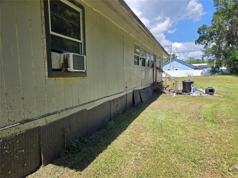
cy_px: 89
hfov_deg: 73.9
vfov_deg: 58.9
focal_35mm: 23
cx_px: 119
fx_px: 158
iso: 25
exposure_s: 1/1276
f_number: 1.8
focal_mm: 5.4
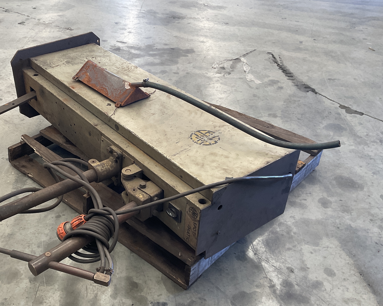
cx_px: 120
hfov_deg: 45.9
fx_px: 442
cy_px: 171
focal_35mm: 39
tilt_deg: -35.4
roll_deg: -2.0
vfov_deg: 38.2
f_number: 1.8
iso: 50
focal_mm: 3
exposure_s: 1/50
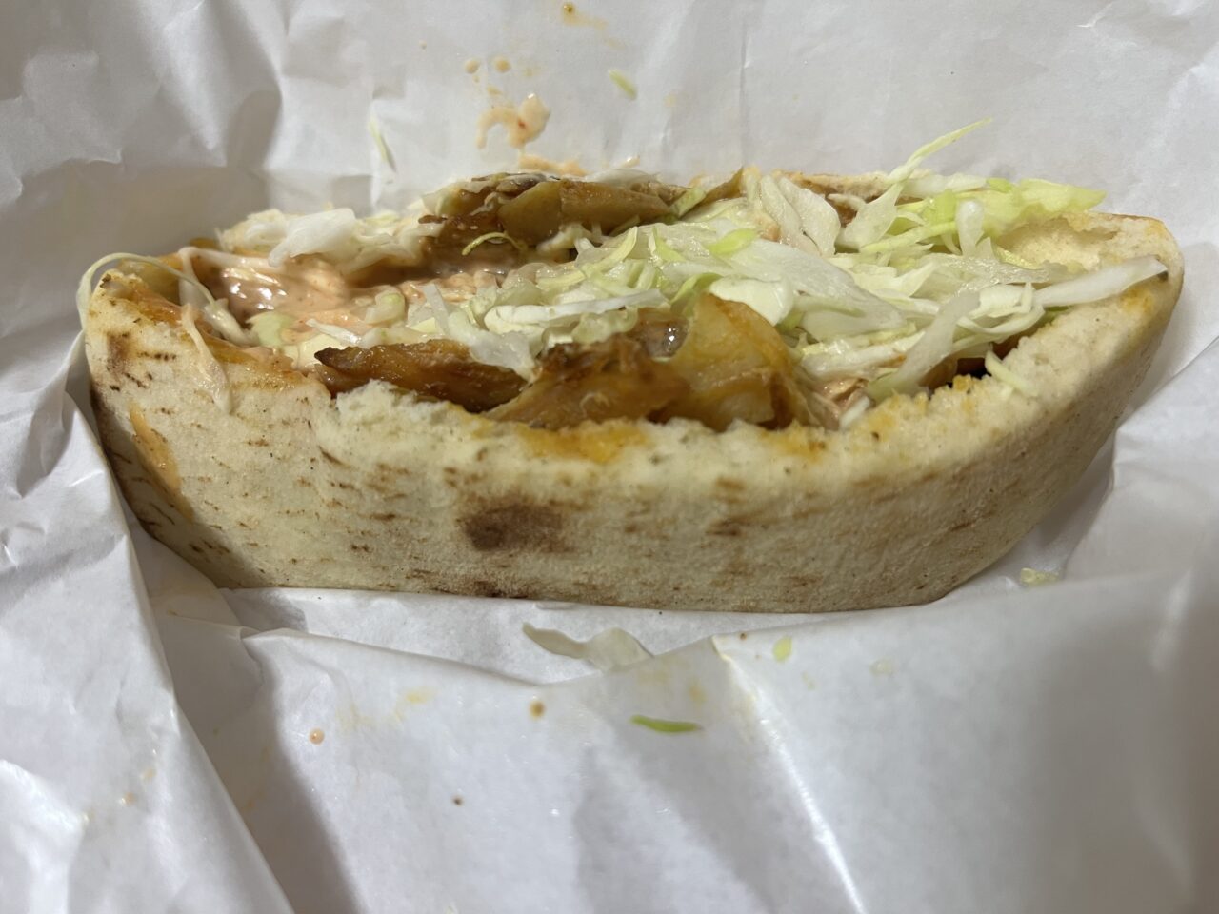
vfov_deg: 53.1
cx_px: 610
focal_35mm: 26
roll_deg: +0.4
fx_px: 916
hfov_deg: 67.3
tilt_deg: -20.9
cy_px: 457
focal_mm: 5.1
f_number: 1.6
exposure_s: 1/50
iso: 80
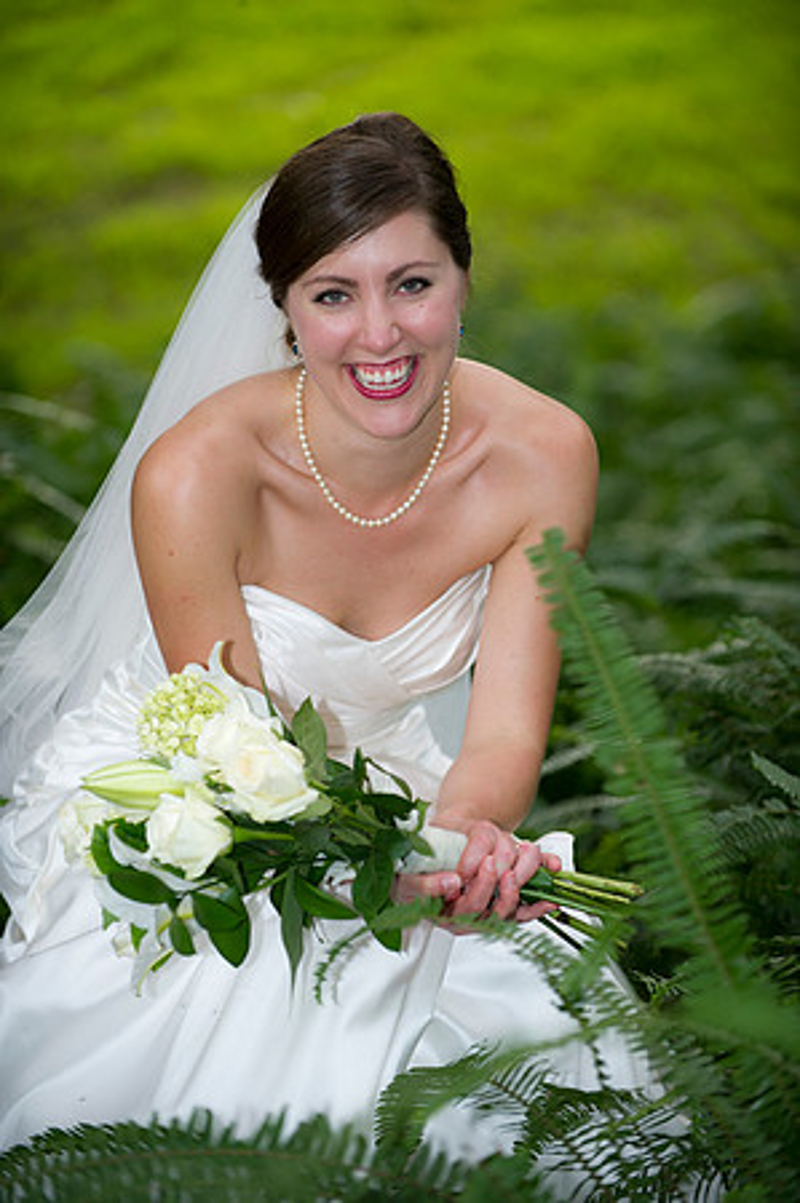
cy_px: 602
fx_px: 4677
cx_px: 400
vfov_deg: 14.7
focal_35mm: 140
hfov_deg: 9.8
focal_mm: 140
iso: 400
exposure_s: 1/200
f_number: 2.8
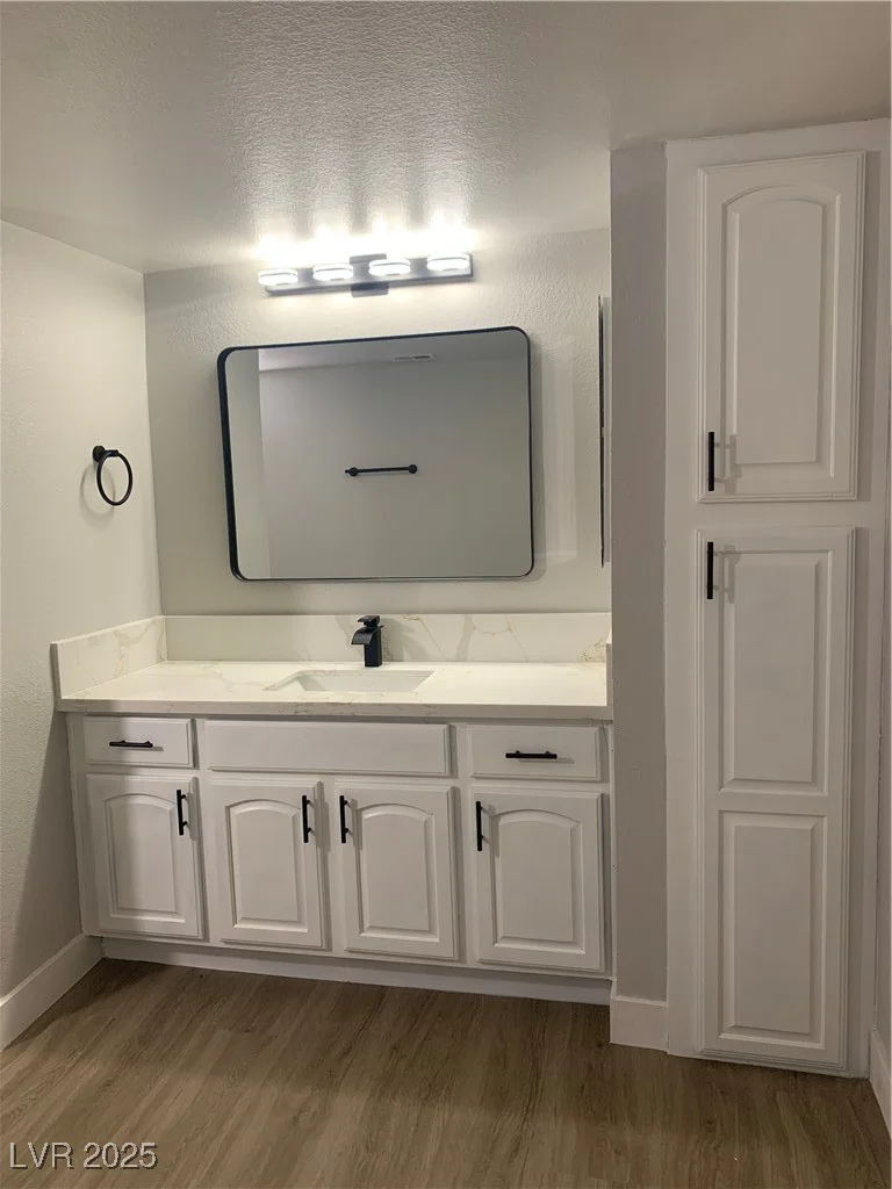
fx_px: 893
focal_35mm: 26
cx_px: 446
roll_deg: +1.4
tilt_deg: -6.6
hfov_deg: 53.1
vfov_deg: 67.3
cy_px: 594
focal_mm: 4.25
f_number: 1.8
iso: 100
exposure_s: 1/60
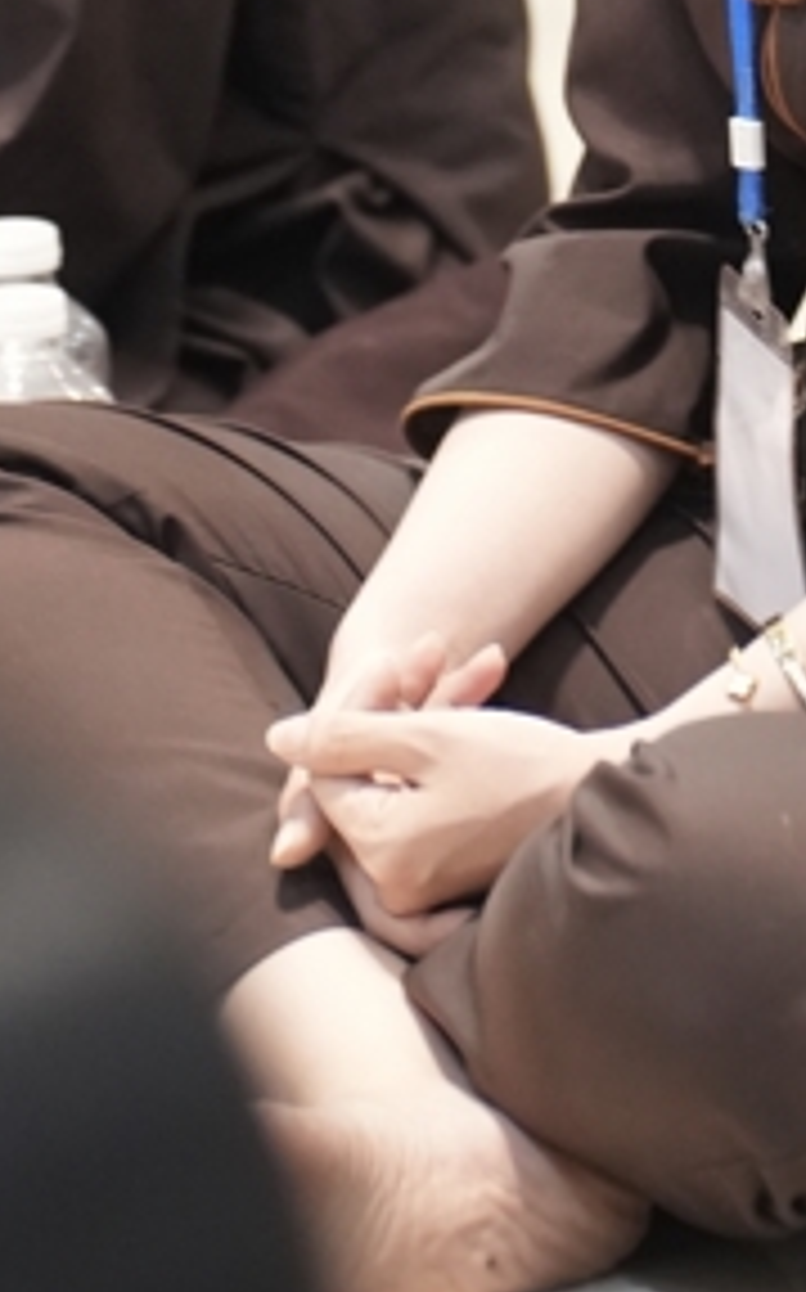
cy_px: -371
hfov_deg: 3.3
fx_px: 14150
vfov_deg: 5.2
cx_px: 847
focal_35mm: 402
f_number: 2.8
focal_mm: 116
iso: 4000
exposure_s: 1/250
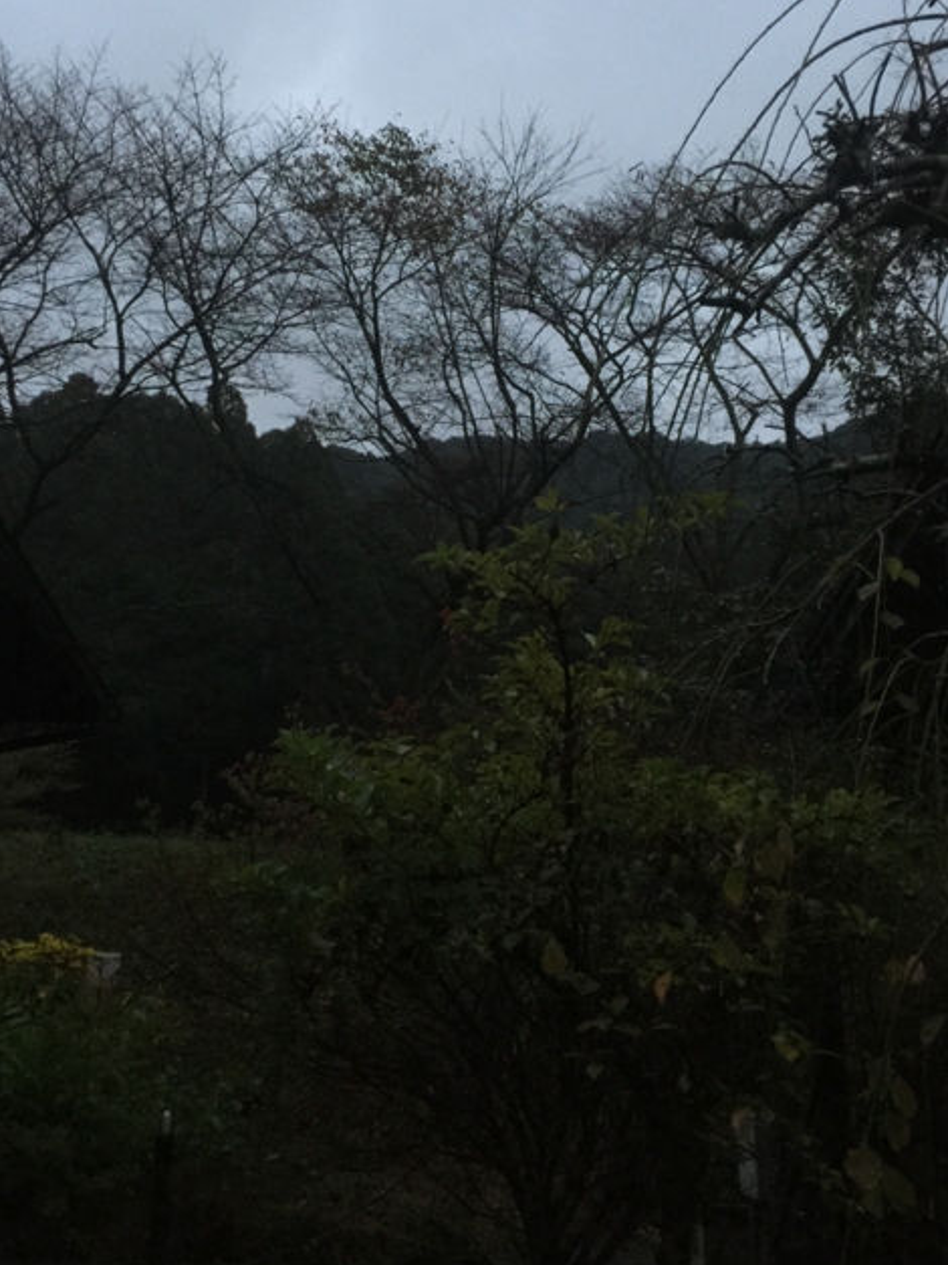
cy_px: 512
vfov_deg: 49.9
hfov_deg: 38.6
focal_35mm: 37
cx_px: 411
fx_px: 1352
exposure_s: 1/4
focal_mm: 4.15
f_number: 2.2
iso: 100
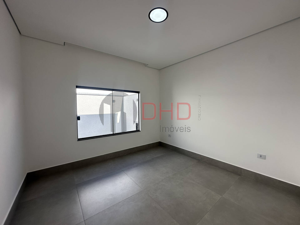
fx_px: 121
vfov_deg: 85.7
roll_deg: +0.0
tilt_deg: -1.3
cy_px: 112
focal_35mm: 14
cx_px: 150
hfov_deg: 102.1
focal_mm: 2.22
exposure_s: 1/493
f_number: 2.2
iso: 40
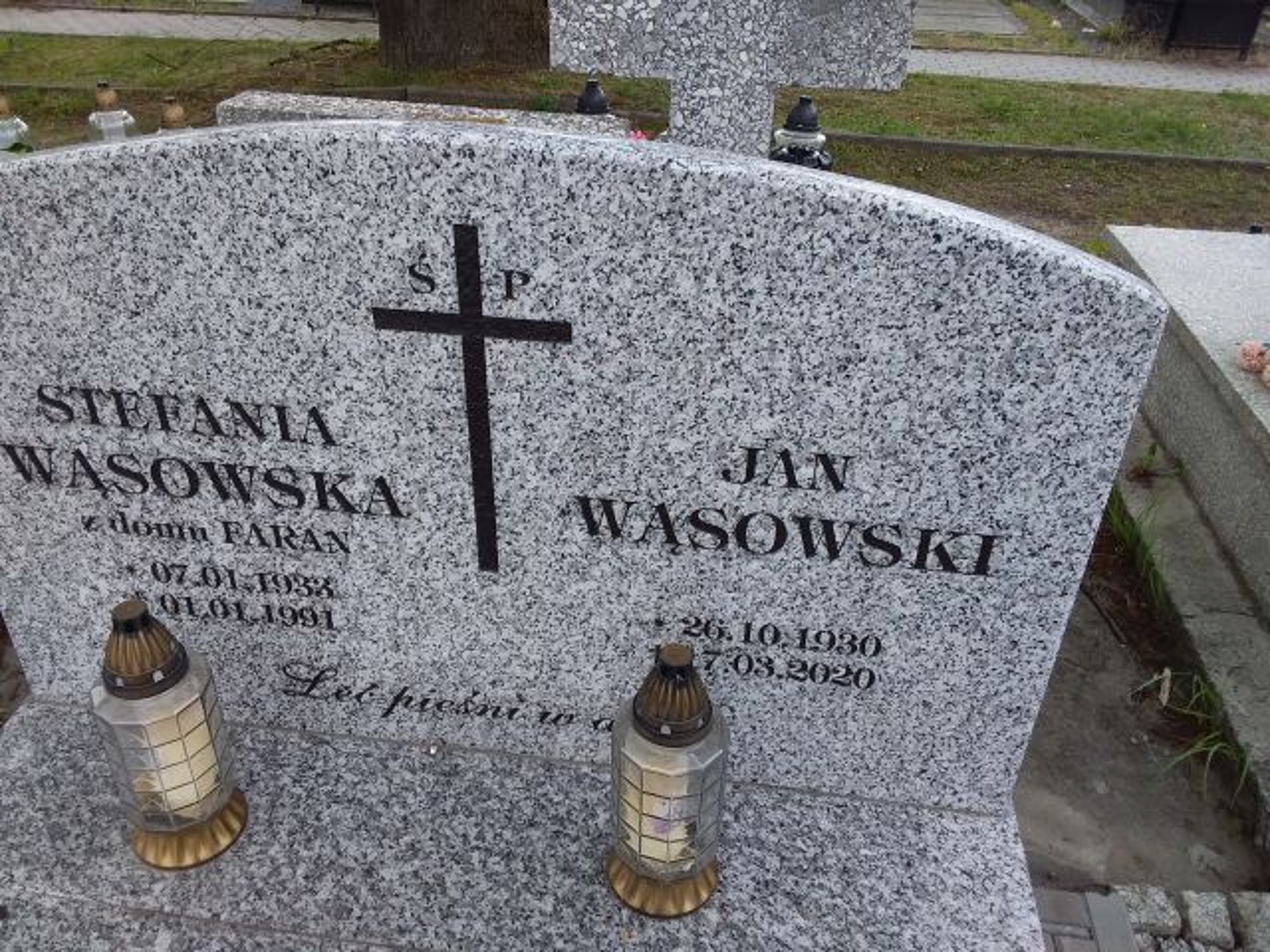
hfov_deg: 63.4
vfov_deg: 49.7
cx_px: 635
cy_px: 476
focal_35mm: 28
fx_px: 1027
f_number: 1.9
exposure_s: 1/463
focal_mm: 2.91
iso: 40
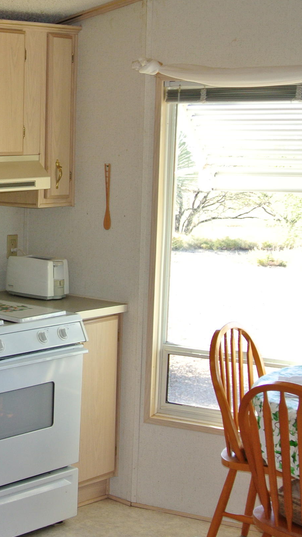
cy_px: 294
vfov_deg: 30.1
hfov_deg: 16.2
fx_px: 997
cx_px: -111
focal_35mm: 70
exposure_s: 1/60
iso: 200
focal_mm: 13.6
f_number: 4
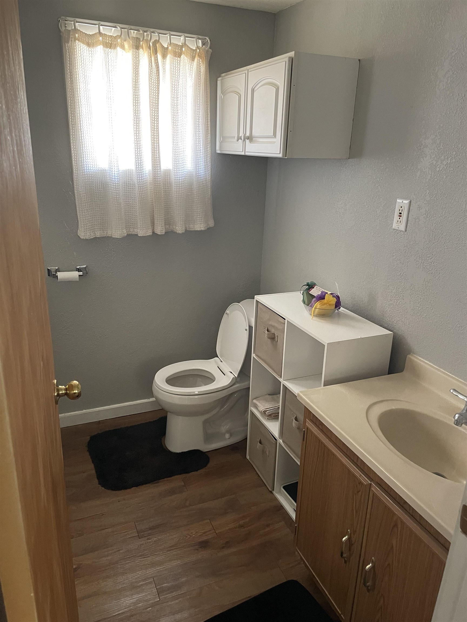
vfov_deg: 67.3
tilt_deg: -20.3
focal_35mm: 26
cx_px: 234
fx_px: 468
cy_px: 311
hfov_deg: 53.1
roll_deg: -2.2
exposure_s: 1/40
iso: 400
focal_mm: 4.2
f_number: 1.6
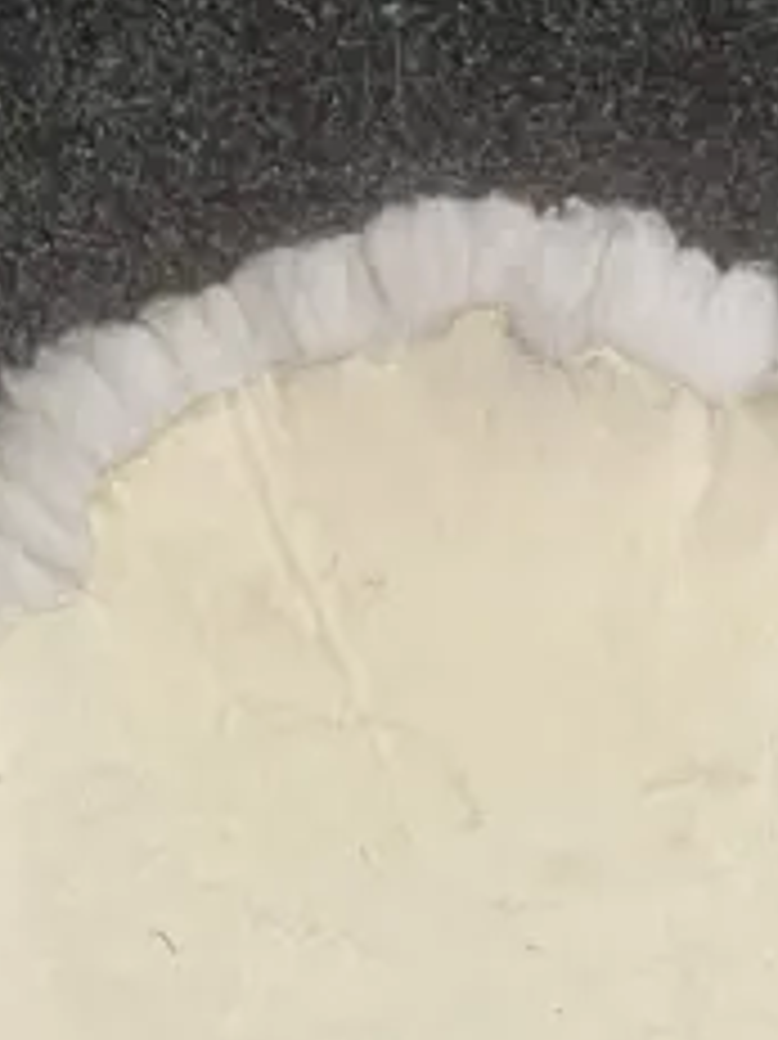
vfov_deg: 13.9
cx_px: 400
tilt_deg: -71.6
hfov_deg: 11.9
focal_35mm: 124
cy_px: 1940
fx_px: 3719
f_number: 1.8
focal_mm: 3.99
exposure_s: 1/50
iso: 80
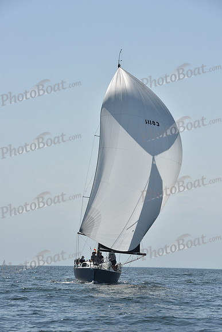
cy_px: 166
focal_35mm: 155
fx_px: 1433
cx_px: 111
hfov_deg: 8.9
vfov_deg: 13.2
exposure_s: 1/1250
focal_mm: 155
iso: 250
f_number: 11
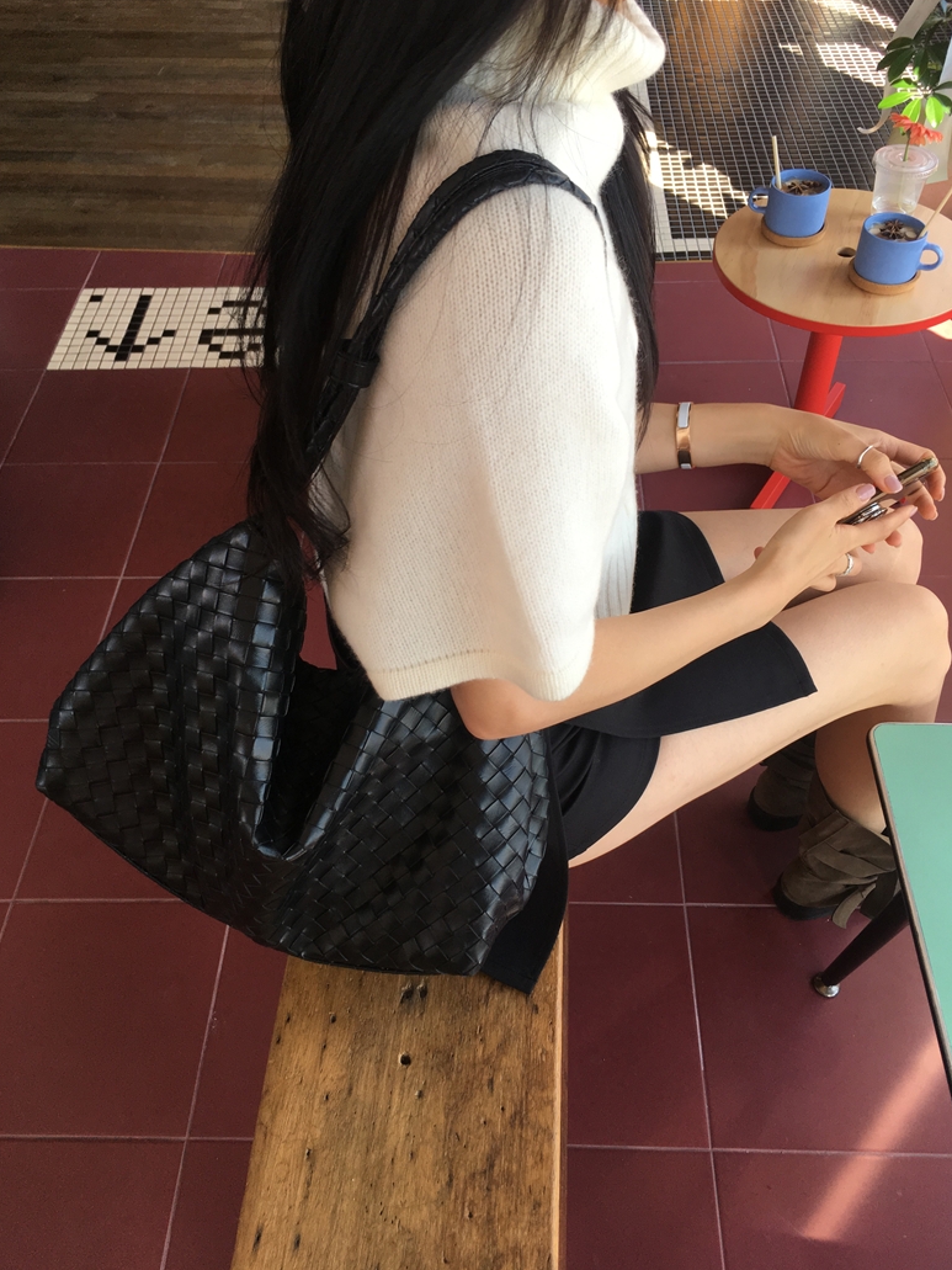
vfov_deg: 60.0
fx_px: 1100
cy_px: 614
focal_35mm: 30
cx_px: 469
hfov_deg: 46.8
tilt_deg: -48.0
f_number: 2.2
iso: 40
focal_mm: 4.15
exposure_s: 1/120
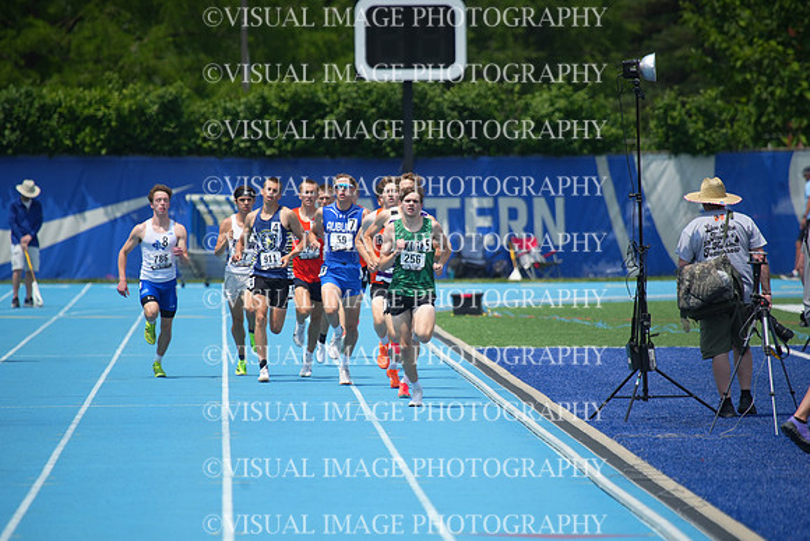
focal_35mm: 400
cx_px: 405
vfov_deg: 3.4
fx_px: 9002
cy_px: 270
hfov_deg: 5.2
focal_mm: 400
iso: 400
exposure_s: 1/2000
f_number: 5.6
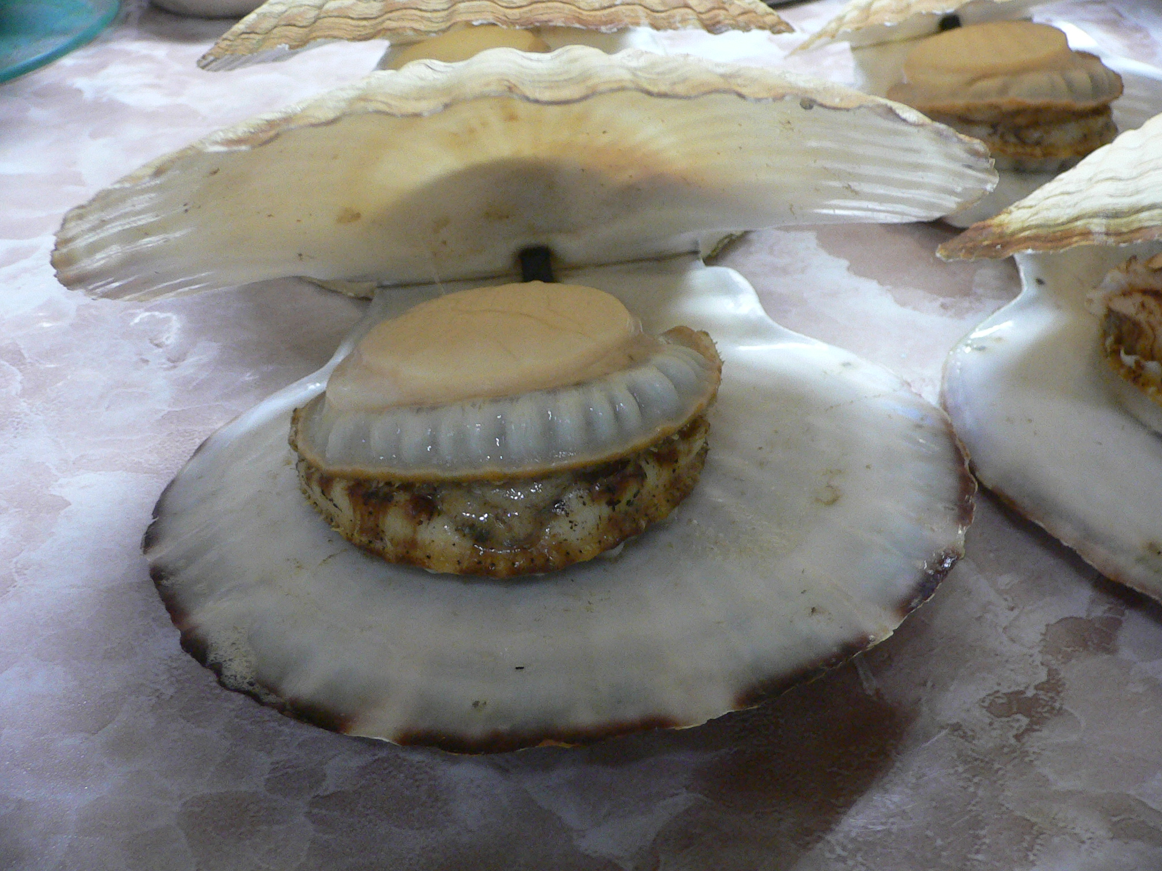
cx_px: 581
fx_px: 1175
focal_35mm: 35
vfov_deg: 40.7
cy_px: 436
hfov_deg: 52.6
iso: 200
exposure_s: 1/15
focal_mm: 4.6
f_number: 2.8
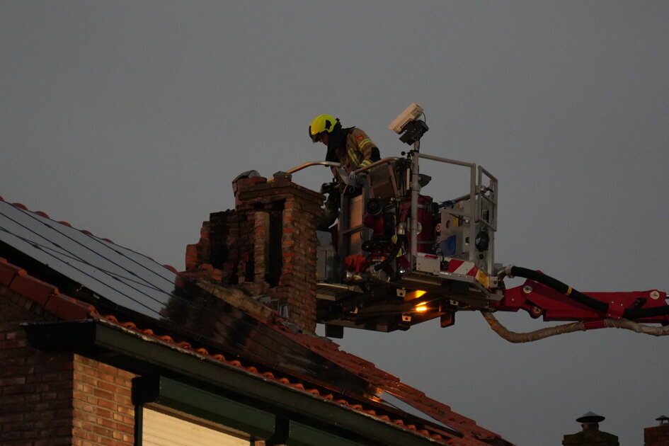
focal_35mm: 157
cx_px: 334
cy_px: 223
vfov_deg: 8.7
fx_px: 2917
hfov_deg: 13.1
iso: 8000
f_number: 4
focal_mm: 105
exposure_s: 1/350
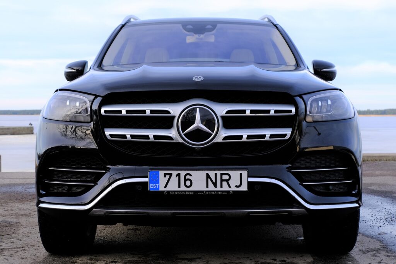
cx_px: 198
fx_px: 484
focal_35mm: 44
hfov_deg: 44.5
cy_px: 132
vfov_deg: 30.5
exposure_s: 1/125
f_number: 5
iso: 160
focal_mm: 29.3
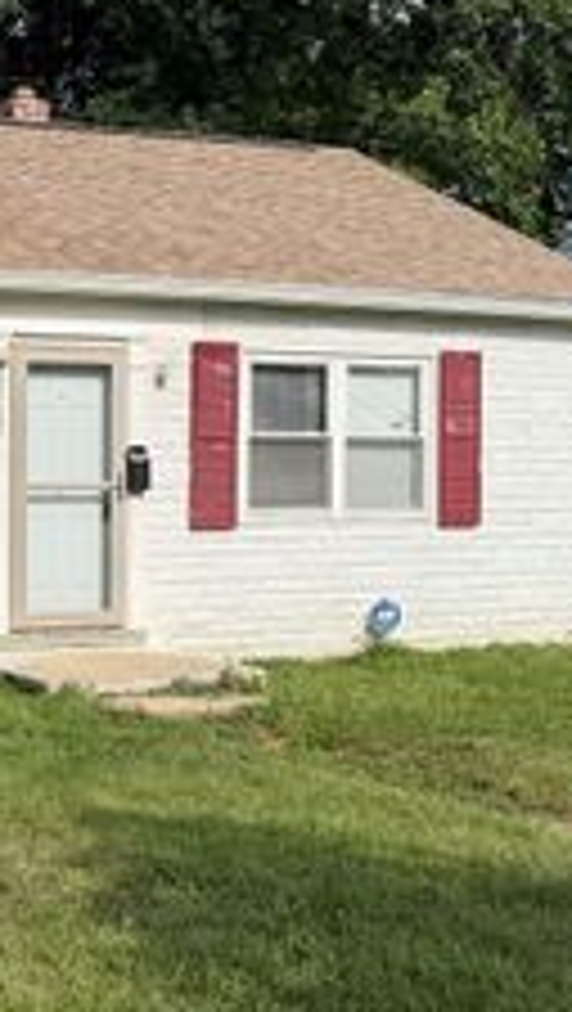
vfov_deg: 36.0
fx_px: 1560
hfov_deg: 19.6
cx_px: -108
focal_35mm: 58
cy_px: 452
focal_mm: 6.76
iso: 80
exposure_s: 1/6173
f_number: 1.78
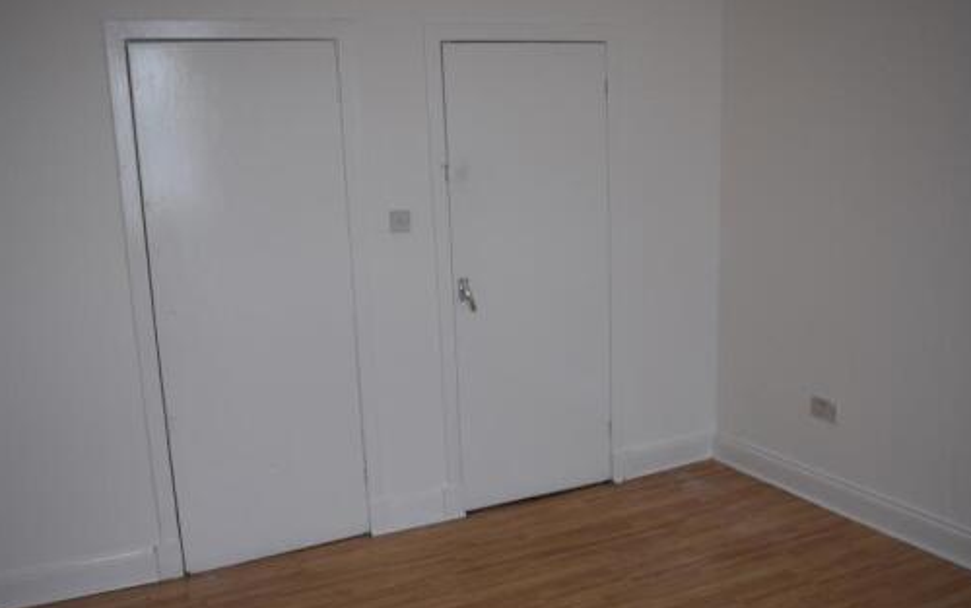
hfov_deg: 54.0
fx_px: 953
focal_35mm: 36
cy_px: 341
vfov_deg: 35.3
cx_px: 470
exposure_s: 1/80
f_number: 4.5
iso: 400
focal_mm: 18
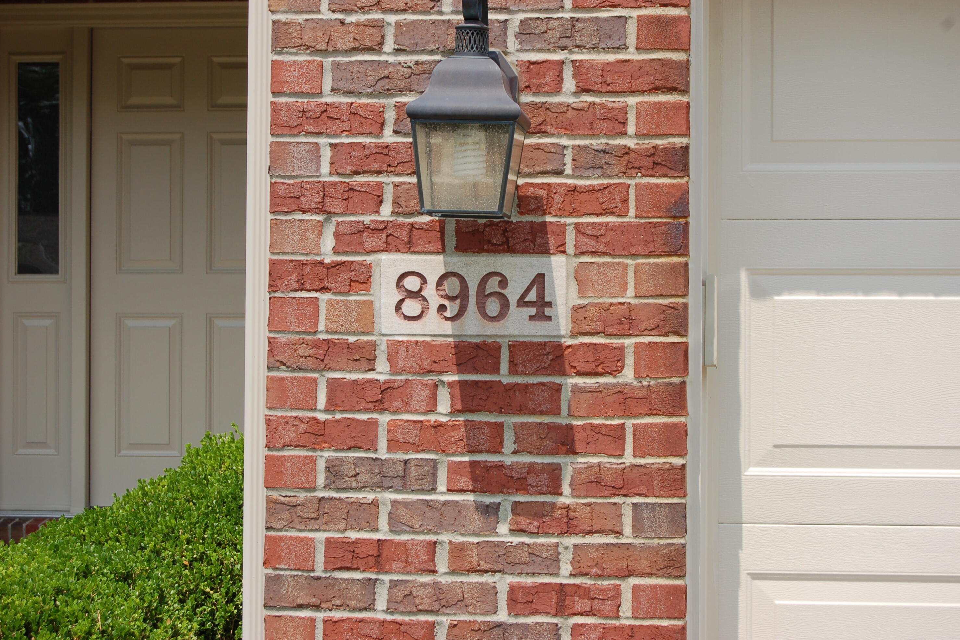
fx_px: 2227
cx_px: 481
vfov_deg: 16.4
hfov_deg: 24.3
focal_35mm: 84
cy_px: 321
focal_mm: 55
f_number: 9
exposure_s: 1/320
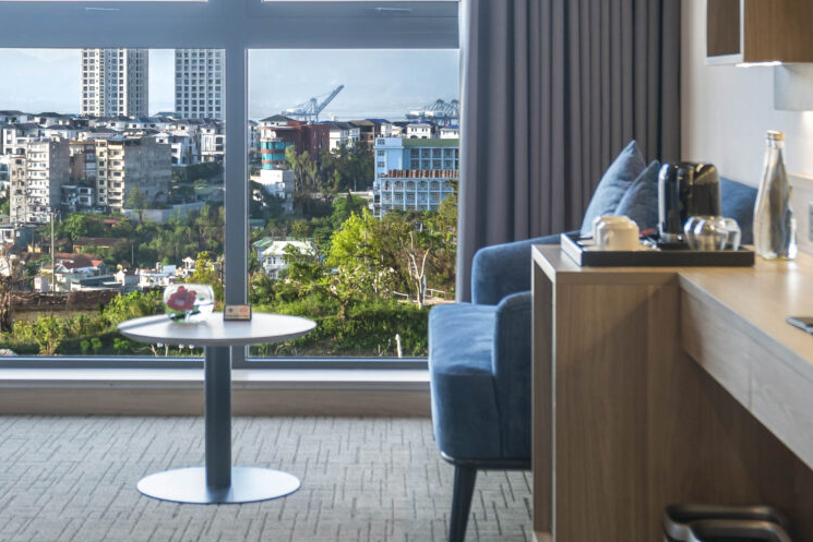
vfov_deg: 17.1
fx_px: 1784
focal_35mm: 79
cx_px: 374
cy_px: 91
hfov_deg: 25.7
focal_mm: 23
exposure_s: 1/25
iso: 200
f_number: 4
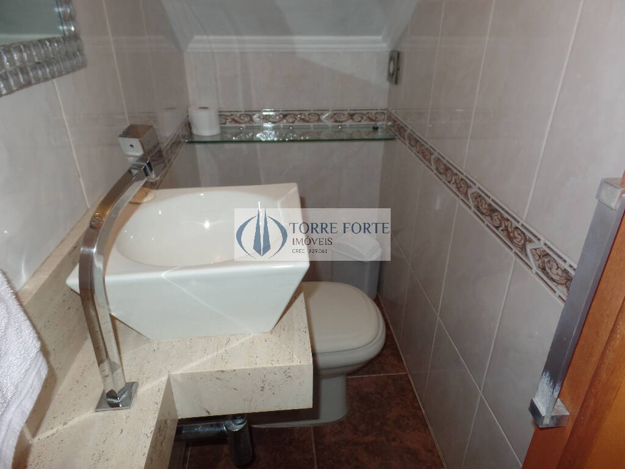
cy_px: 234
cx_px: 312
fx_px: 415
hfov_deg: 73.9
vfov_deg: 58.9
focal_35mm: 23
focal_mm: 4.1
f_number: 2.8
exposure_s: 1/30
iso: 100
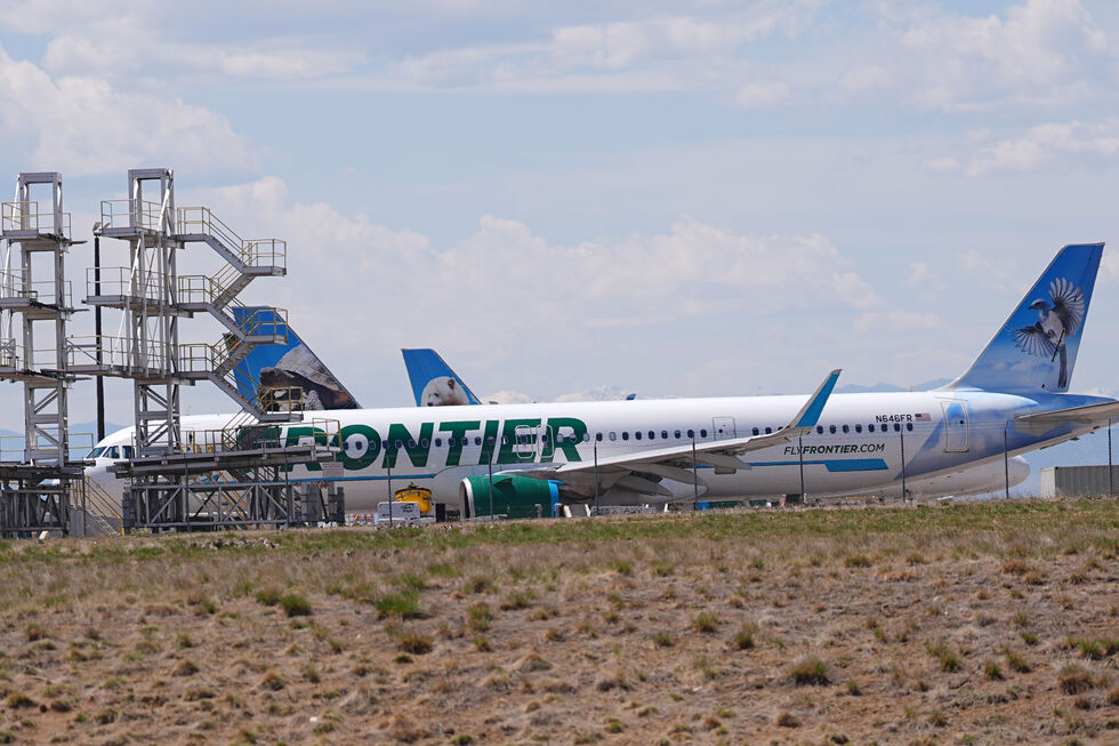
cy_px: 373
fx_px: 5532
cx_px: 560
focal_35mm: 178
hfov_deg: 11.6
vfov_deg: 7.7
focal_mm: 119
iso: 200
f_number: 2.8
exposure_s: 1/8000
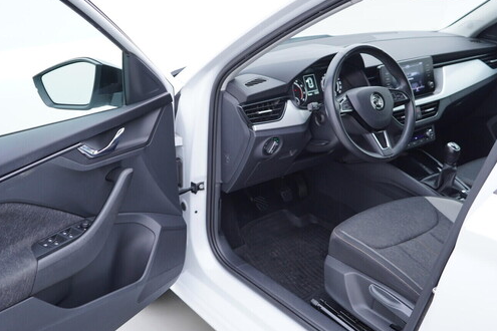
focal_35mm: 40
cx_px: 234
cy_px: 155
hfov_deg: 48.4
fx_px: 552
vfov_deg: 33.4
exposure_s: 1/40
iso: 125
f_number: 2.8
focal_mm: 24
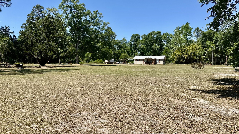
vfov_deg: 42.9
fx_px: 171
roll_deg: -1.3
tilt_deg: -4.2
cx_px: 116
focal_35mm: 27
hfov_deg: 69.9
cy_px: 65
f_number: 1.78
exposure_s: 1/3861
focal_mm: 6.86
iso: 80
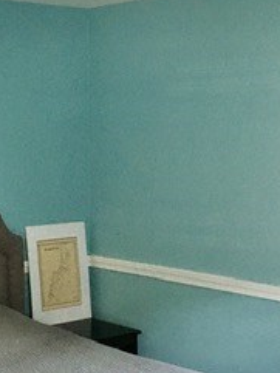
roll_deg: +0.3
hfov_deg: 18.0
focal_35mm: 77
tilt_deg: -0.8
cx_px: -79
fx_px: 830
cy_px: 152
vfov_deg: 25.3
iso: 200
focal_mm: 4.15
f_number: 2.2
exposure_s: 1/20
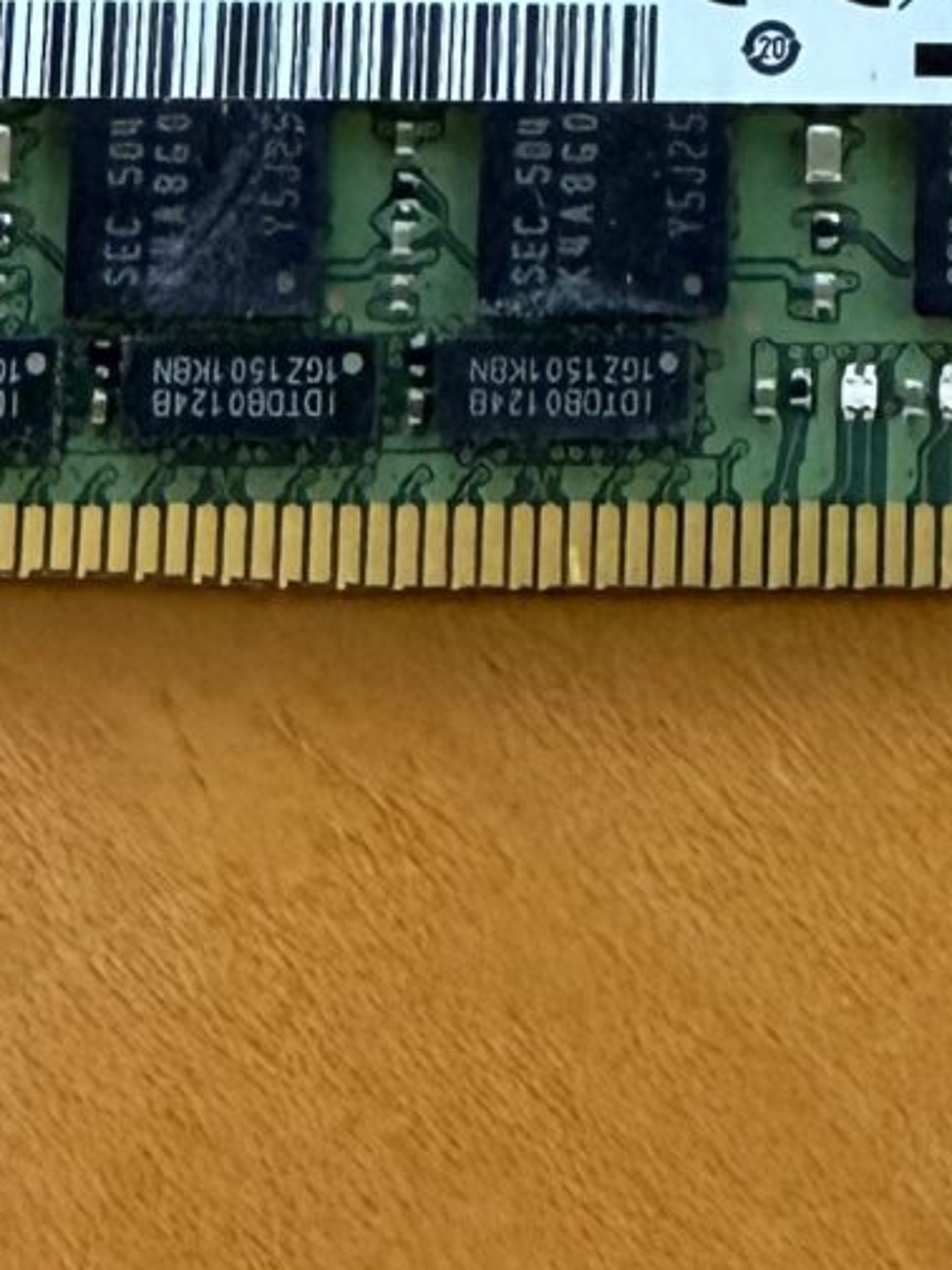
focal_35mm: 122
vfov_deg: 15.8
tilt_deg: -78.7
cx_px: 1312
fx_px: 4474
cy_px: -78
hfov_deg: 11.7
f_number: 2.2
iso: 400
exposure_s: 1/60
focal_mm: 2.22
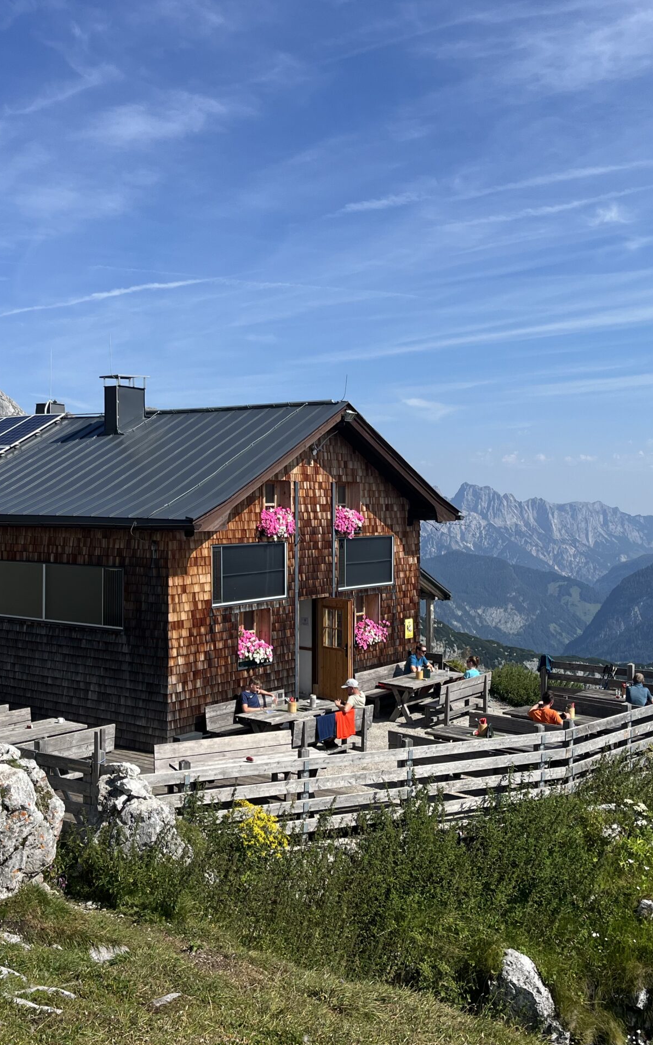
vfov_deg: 52.7
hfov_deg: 34.4
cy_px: 524
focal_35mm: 37
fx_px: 1053
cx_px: 317
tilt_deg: -1.2
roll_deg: +0.2
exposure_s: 1/3745
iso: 50
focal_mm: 5.1
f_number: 1.6
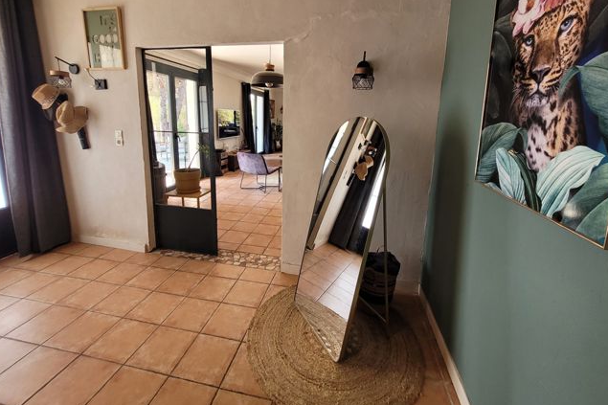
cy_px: 157
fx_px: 253
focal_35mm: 15
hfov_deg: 100.4
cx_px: 298
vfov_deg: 76.2
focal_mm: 1.74
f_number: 2.2
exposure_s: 1/50
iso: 100
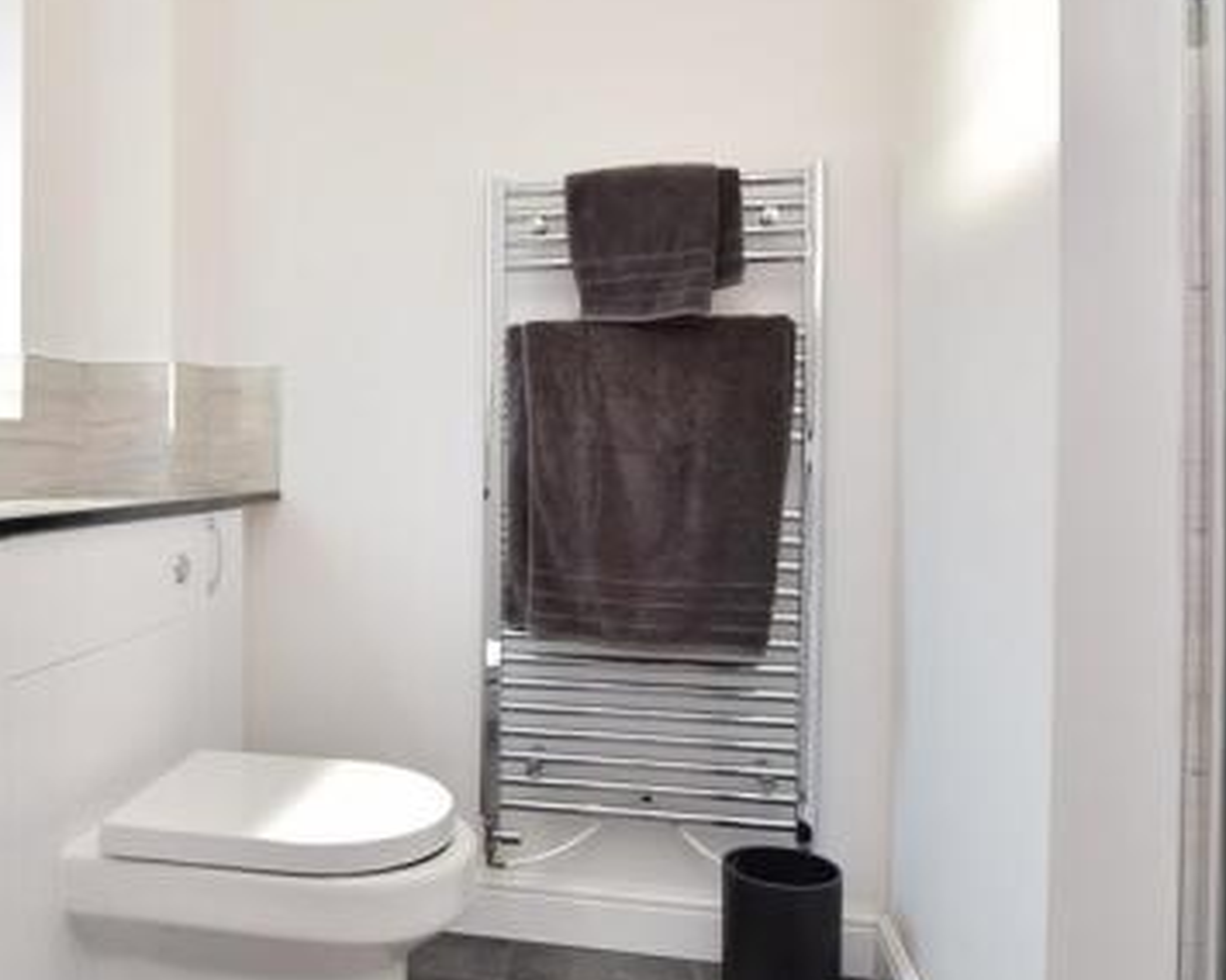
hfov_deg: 63.3
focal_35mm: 26
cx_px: 352
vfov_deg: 54.9
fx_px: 943
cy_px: 454
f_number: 6.3
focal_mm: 10
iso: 200
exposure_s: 1/160
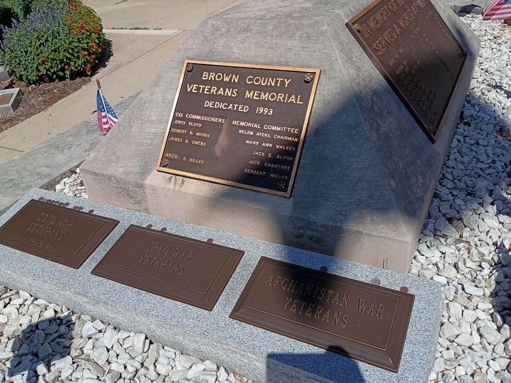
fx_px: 428
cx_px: 256
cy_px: 192
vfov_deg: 48.2
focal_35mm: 29
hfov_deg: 61.7
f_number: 1.8
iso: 104
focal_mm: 4.27
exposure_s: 1/1866
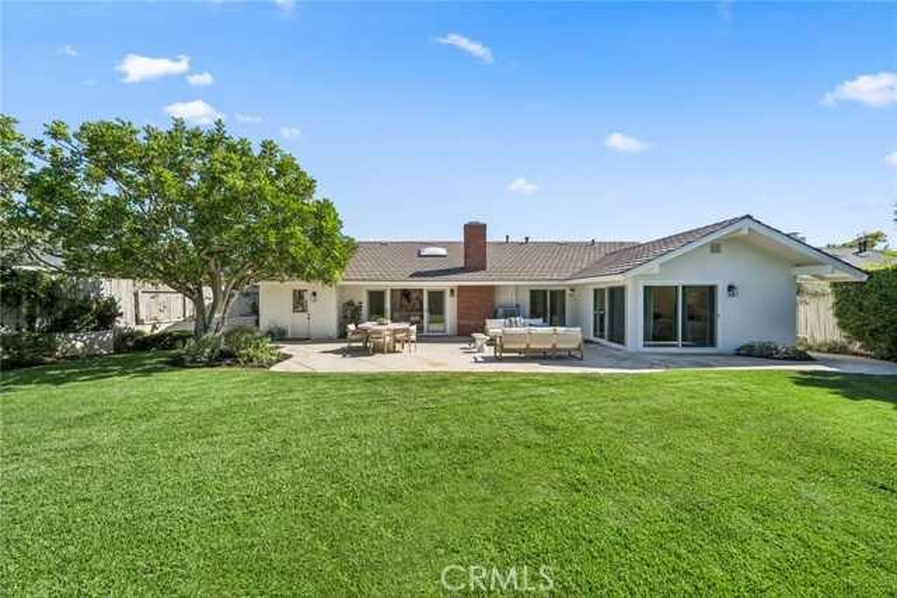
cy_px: 299
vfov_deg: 90.0
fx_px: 299
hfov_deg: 112.6
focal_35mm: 12
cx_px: 448
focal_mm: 12
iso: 100
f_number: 8
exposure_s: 1/250
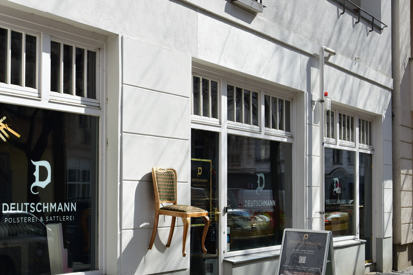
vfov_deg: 21.0
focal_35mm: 65
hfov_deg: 31.1
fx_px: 741
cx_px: 169
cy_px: 167
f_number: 7.1
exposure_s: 1/800
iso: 250
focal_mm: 35
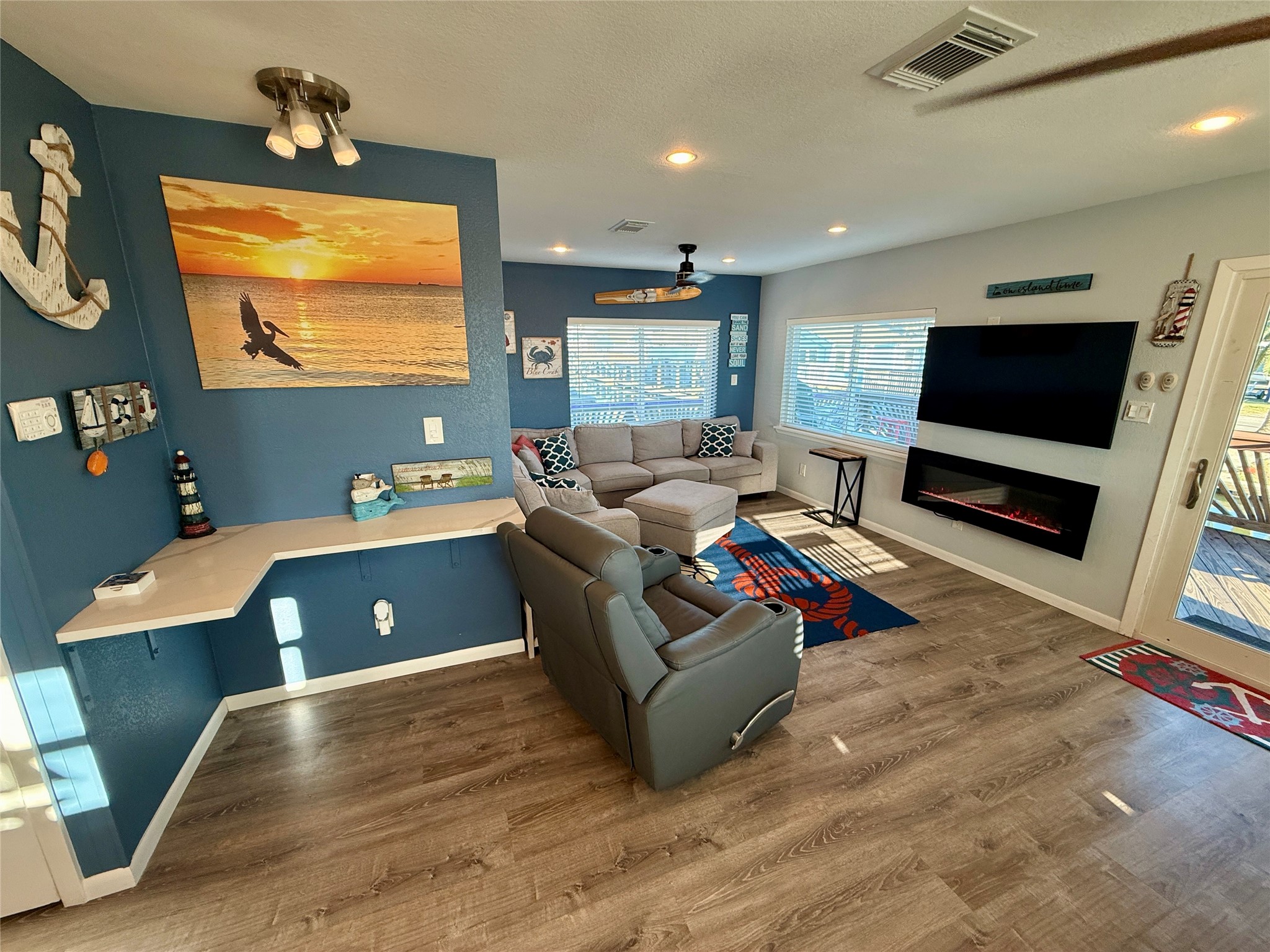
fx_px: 514
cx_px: 635
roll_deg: -0.2
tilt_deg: -14.6
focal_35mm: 14
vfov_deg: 85.7
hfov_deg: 102.1
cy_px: 476
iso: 125
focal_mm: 2.22
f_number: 2.2
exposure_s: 1/120
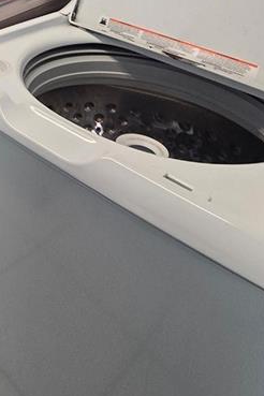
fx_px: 484
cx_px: -144
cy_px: -70
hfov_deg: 23.6
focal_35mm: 44
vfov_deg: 35.7
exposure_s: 1/60
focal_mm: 2.2
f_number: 2.2
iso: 80
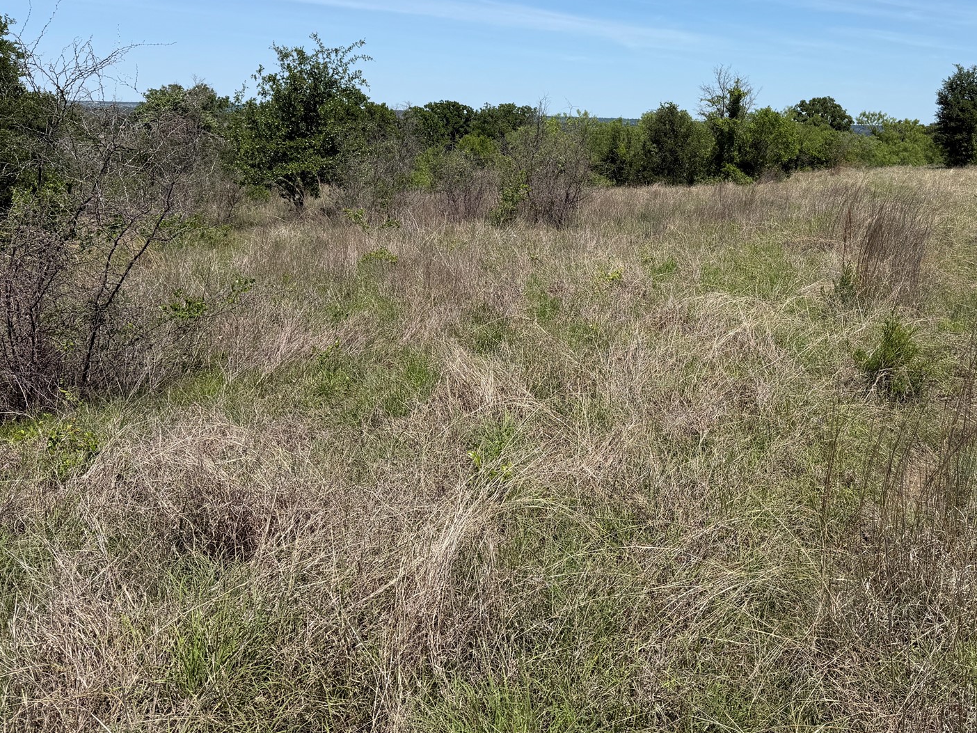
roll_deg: -1.5
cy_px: 251
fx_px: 988
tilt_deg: -6.6
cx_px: 645
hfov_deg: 51.7
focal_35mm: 35
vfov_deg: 40.3
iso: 80
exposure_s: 1/6173
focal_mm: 6.76
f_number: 1.78
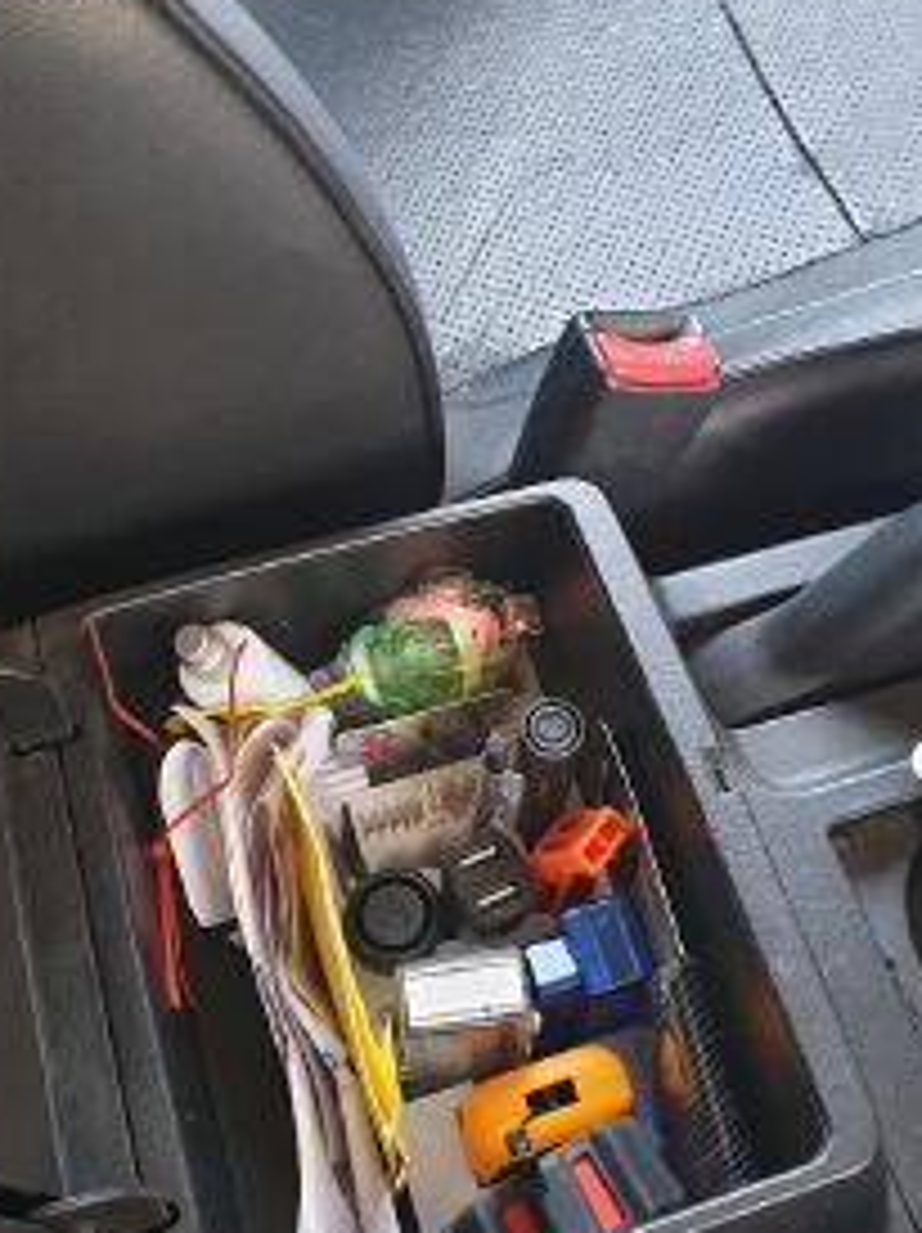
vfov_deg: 49.0
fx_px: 1352
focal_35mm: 38
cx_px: 535
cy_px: 616
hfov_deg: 37.6
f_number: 2.4
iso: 250
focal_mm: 4.3
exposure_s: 1/38
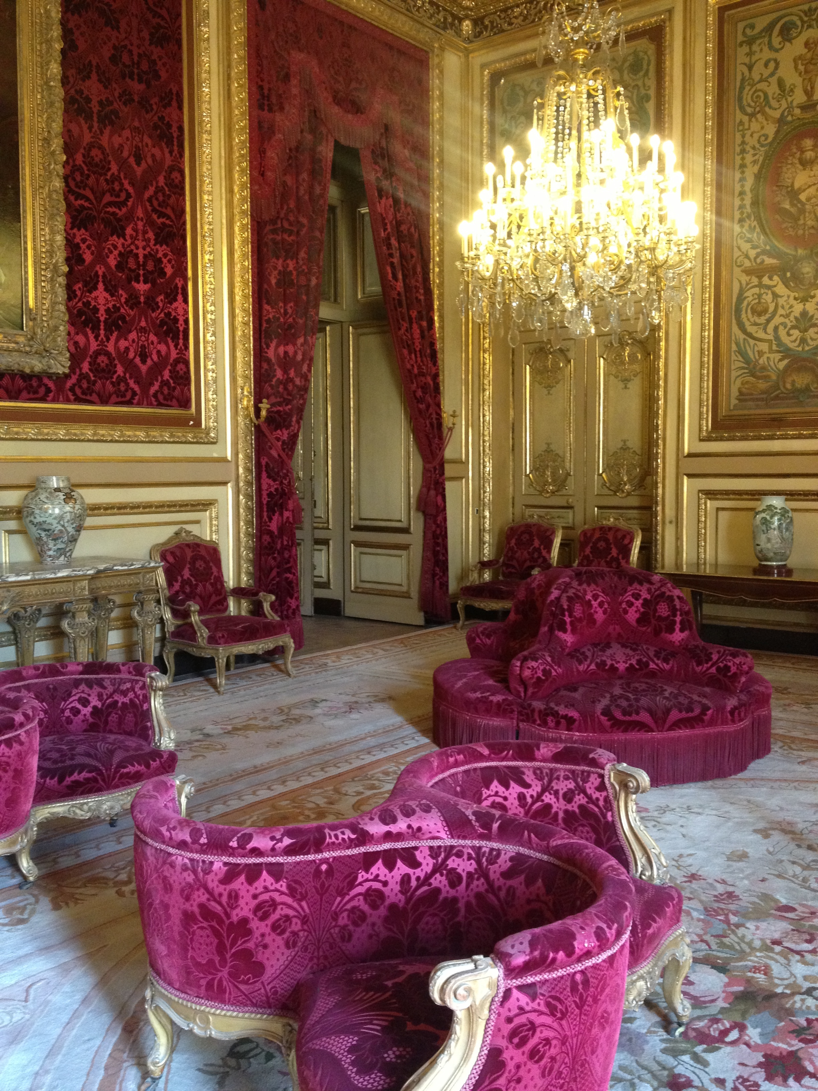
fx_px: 1103
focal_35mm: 35
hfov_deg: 40.7
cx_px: 409
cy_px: 546
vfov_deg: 52.6
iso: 250
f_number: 2.4
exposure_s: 1/20
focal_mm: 4.28
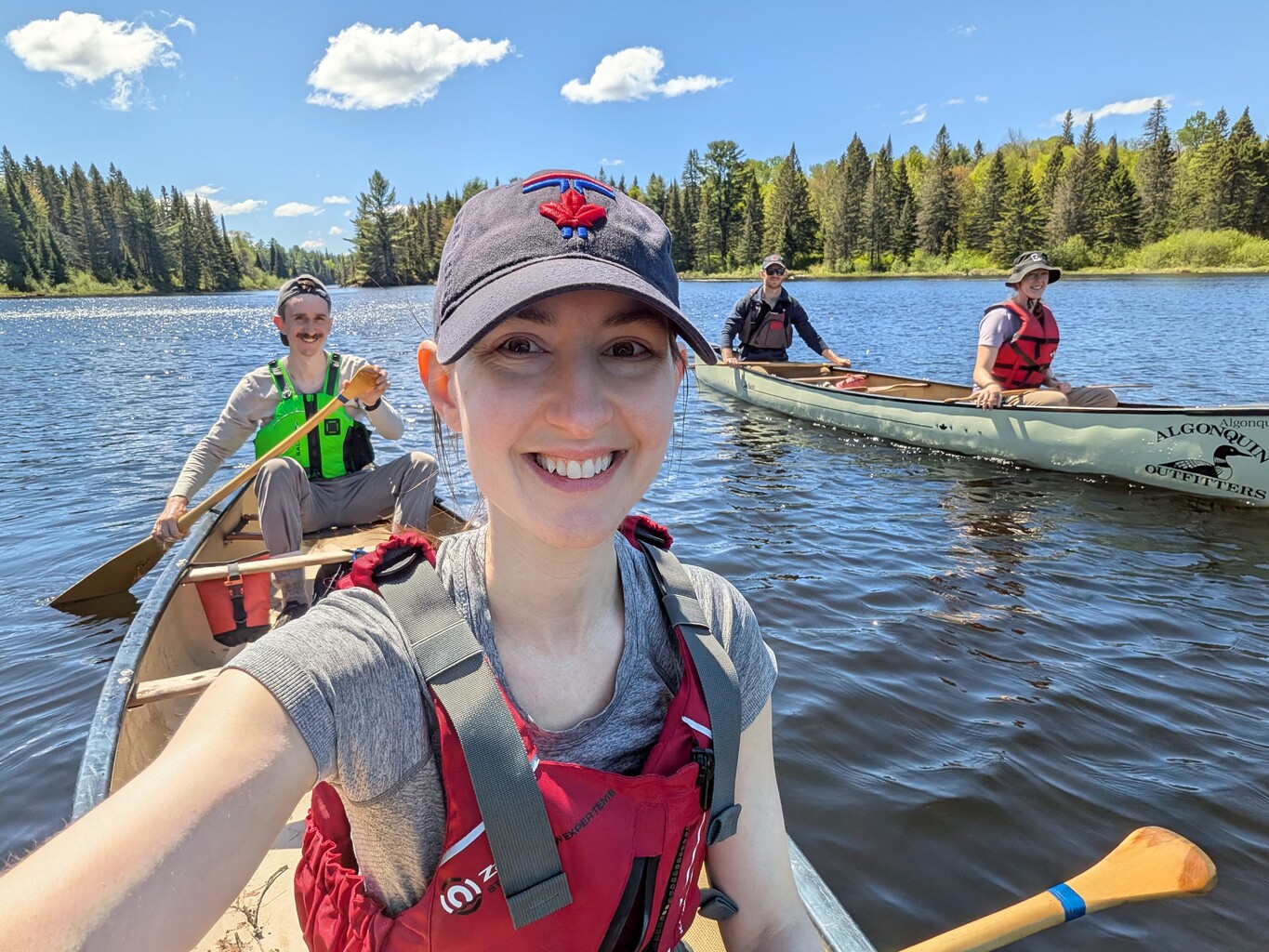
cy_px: 476
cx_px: 634
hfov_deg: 79.0
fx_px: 770
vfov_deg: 63.5
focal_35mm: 21
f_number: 2.2
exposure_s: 1/1401
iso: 41
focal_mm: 2.74
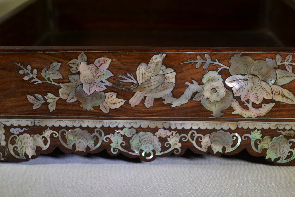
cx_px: 148
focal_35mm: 66
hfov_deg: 30.5
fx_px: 541
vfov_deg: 20.6
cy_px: 98
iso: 100
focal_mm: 44
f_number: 7.1
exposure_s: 1/200
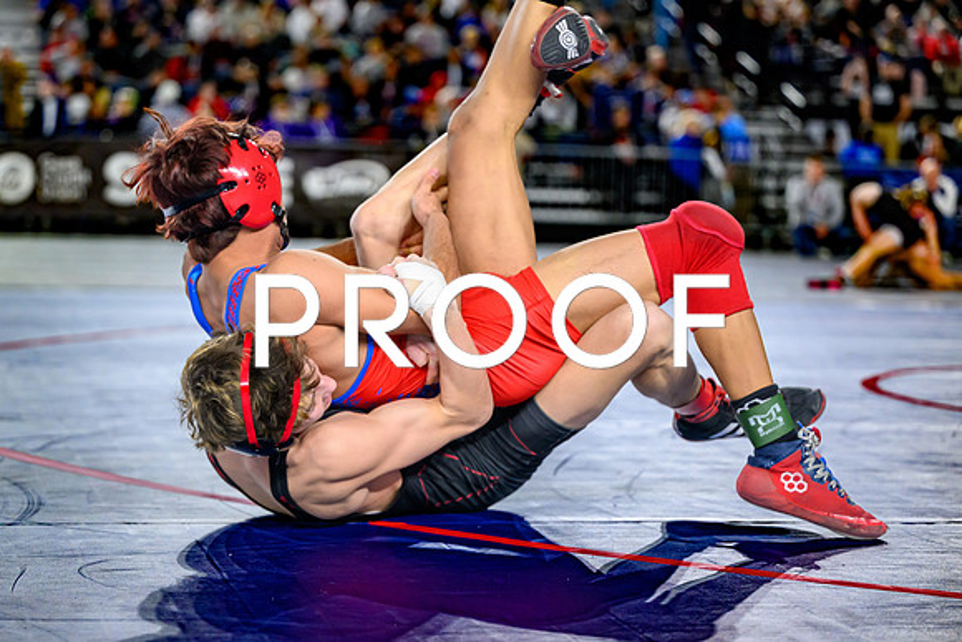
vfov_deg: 15.2
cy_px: 361
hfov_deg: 22.6
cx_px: 426
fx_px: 2401
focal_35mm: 90
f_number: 2.8
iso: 2000
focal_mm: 80
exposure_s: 1/800
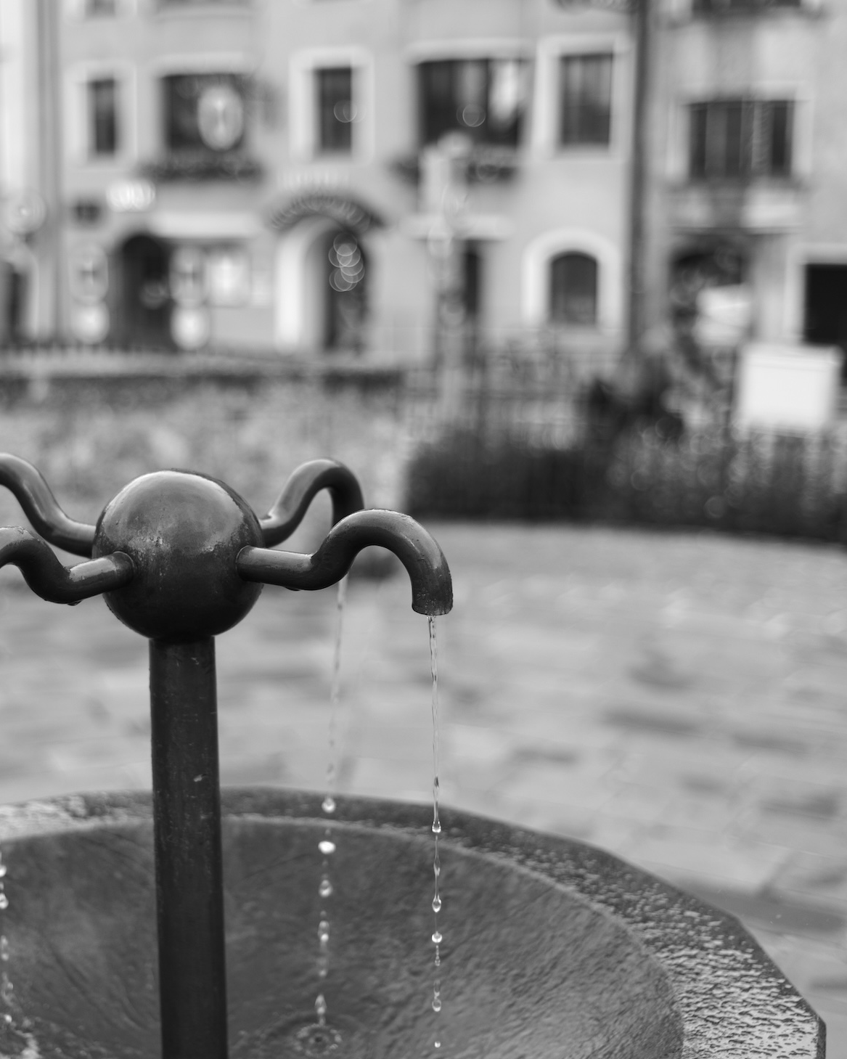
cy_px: 541
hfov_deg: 28.0
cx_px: 315
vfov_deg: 34.7
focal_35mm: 54
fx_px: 1692
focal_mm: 35
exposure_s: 1/1000
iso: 320
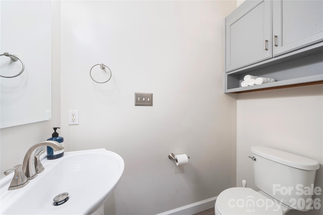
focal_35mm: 13
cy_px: 108
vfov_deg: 85.4
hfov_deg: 108.3
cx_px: 162
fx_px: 117
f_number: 9
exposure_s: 1/2.5
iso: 125
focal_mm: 13
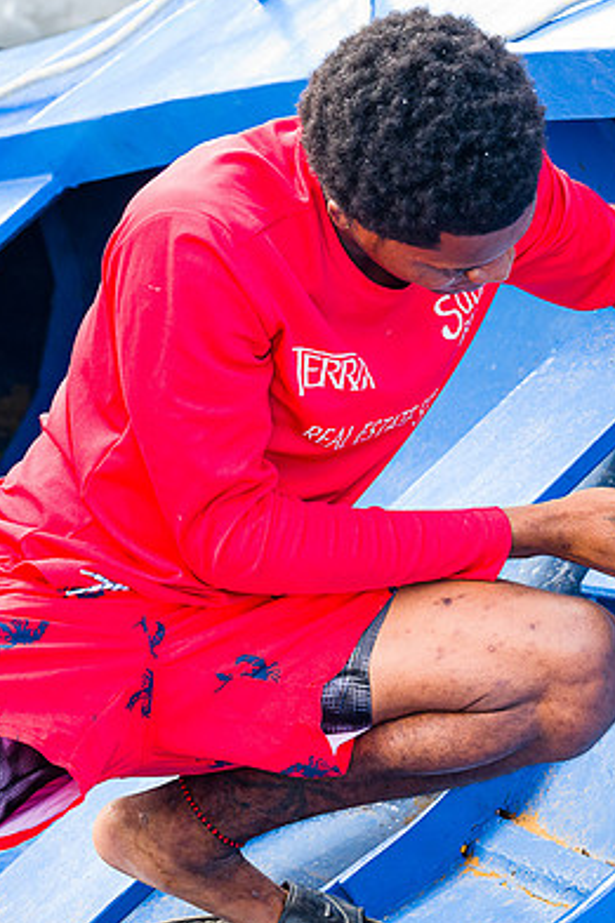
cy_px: 523
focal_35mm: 150
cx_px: 366
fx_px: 3847
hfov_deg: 9.1
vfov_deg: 13.7
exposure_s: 1/320
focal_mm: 87
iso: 1400
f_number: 6.3
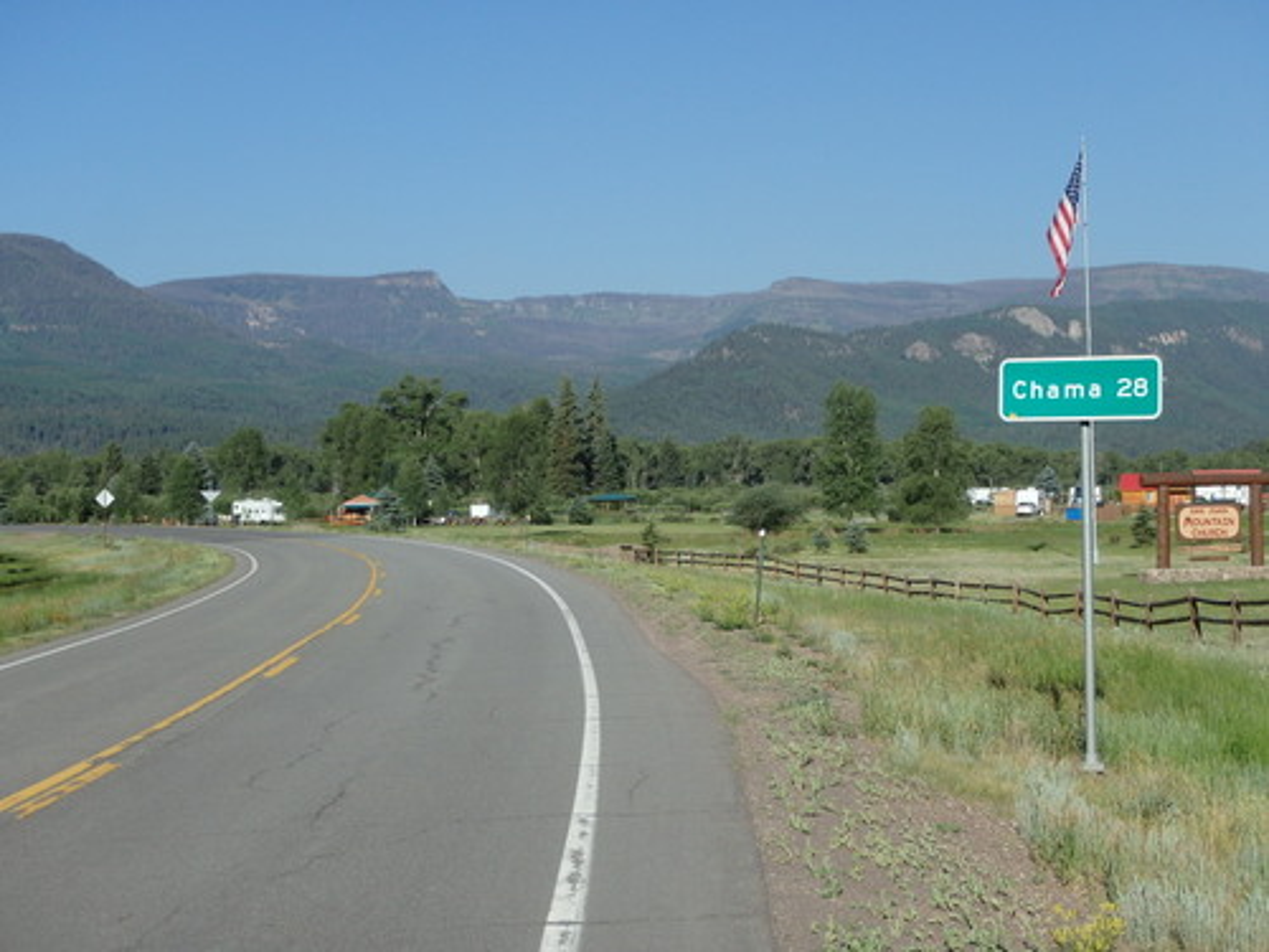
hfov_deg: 30.3
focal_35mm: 64
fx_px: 2346
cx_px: 634
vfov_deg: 22.9
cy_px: 476
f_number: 5.4
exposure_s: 1/640
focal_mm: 11.4
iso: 125
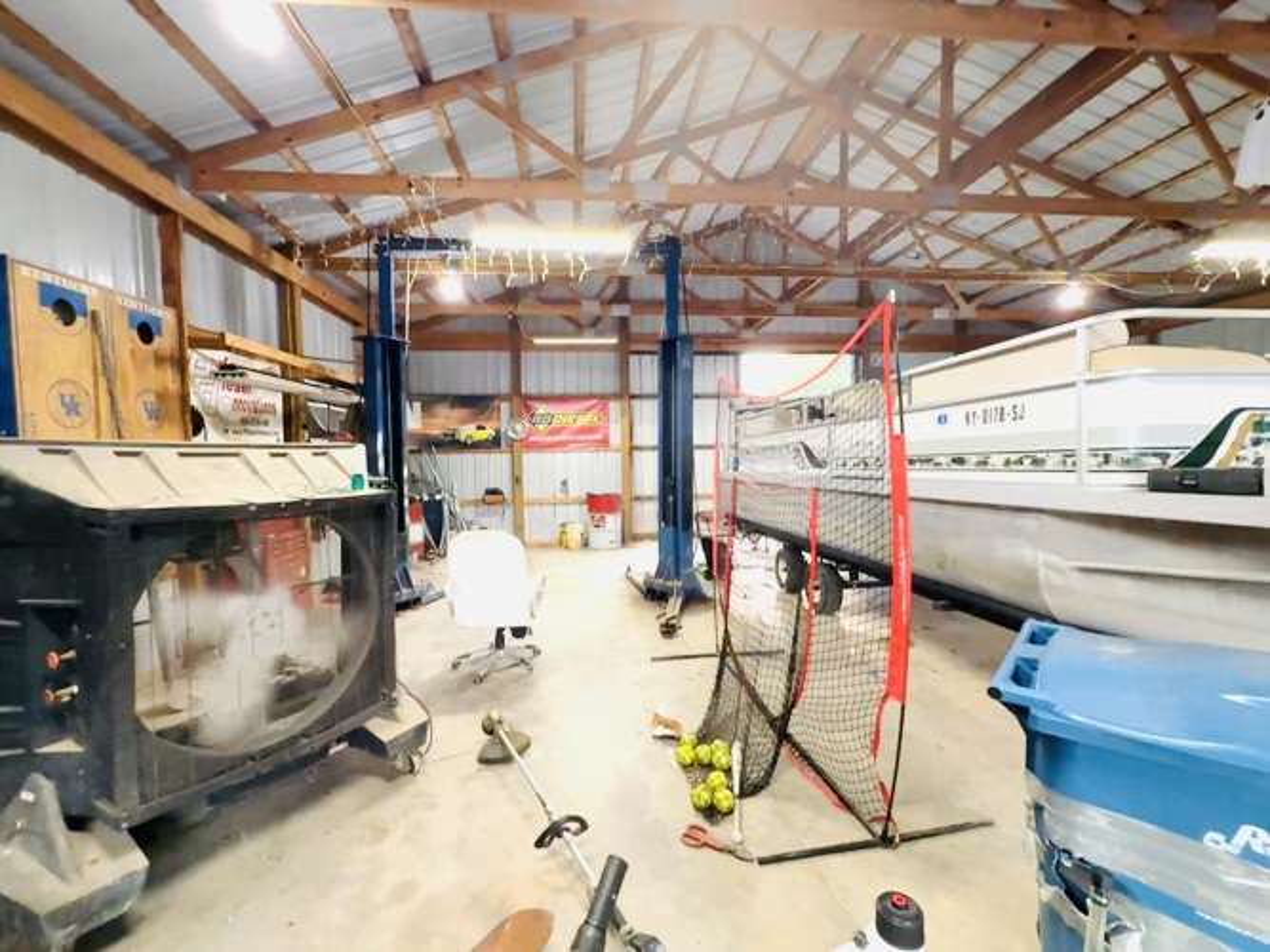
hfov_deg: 102.1
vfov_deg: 85.7
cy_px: 476
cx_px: 635
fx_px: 514
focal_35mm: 14
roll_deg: +0.8
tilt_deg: -1.7
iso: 640
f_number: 2.2
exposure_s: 1/120
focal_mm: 2.22
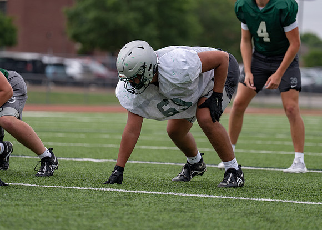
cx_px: 168
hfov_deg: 9.0
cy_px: 100
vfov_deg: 6.4
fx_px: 2050
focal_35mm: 224
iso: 125
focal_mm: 168
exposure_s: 1/2500
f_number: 2.8
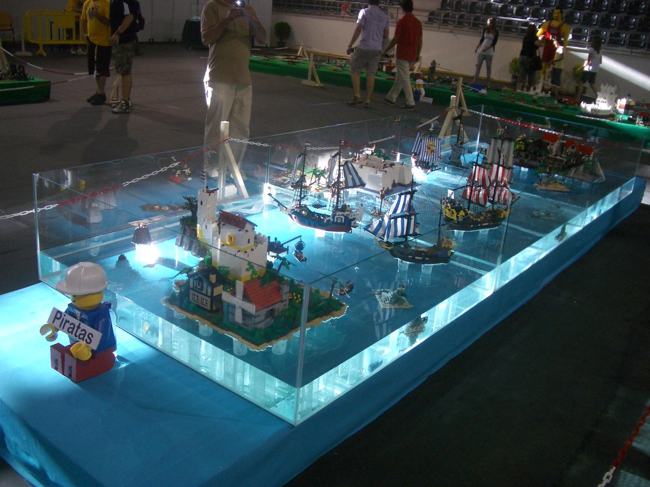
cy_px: 244
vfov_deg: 40.7
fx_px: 657
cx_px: 325
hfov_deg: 52.6
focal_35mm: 35
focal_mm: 5.8
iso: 100
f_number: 2.6
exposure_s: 1/60
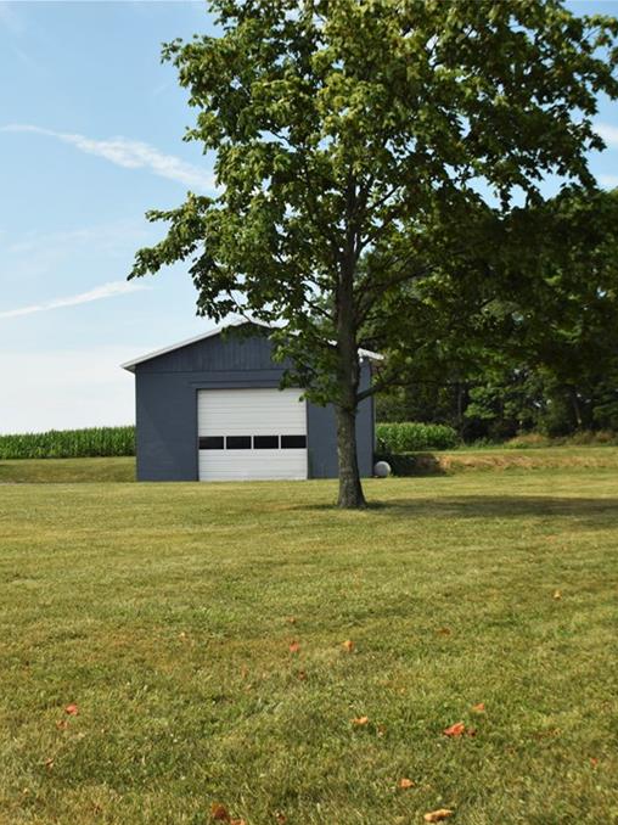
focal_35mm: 61
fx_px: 1453
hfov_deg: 23.4
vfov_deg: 31.7
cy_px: 414
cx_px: 56
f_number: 6.3
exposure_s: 1/1250
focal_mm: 28
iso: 400
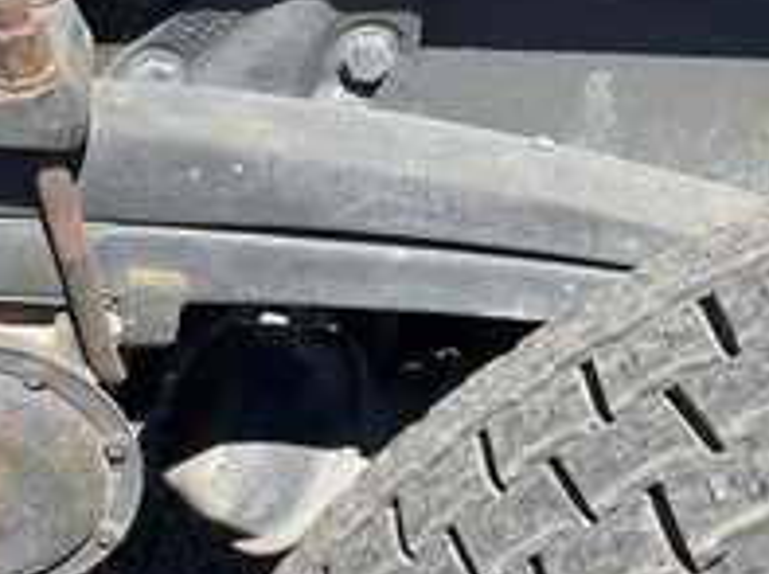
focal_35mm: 59
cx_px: -8
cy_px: 371
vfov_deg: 24.6
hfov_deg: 30.4
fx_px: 1308
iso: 25
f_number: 1.8
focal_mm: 3
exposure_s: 1/962
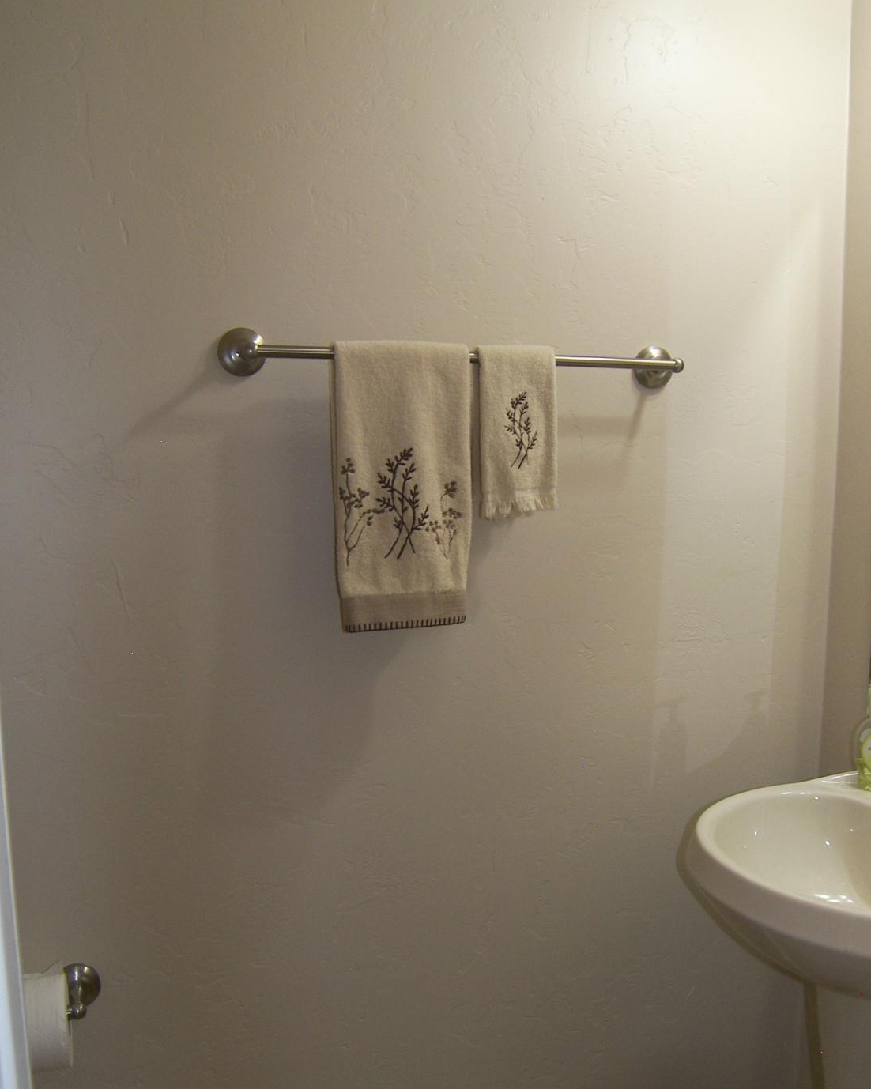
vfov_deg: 52.7
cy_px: 618
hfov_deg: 43.1
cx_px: 519
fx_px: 1096
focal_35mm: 34
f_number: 2.8
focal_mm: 5
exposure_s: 1/30
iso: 100
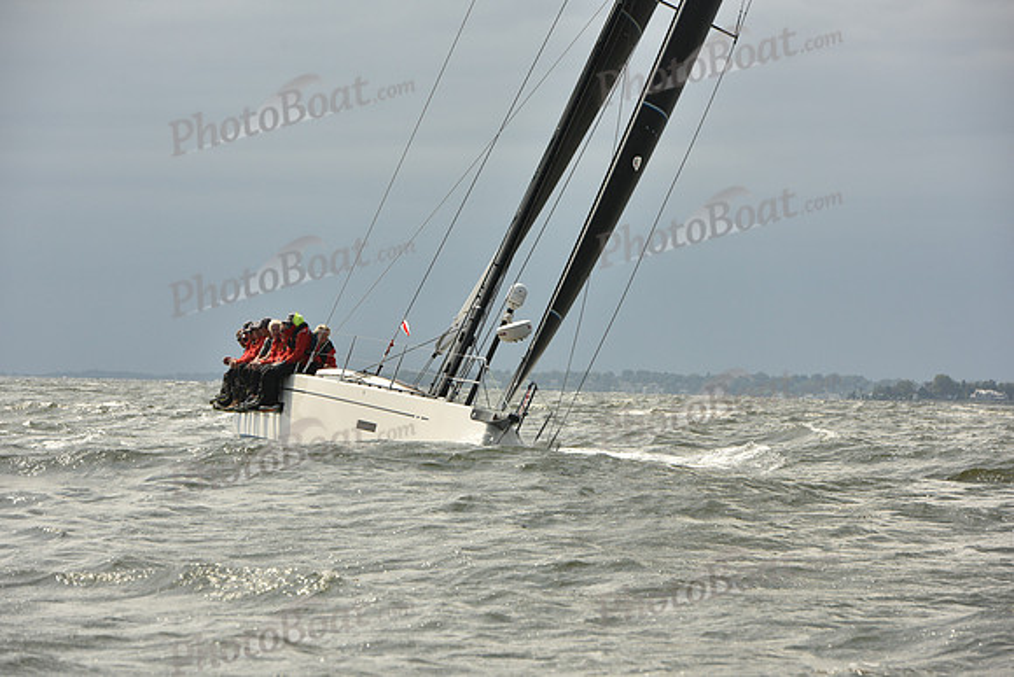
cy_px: 338
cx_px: 507
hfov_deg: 11.7
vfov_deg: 7.9
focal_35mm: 175
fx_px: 4930
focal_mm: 175
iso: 320
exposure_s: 1/1600
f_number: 9
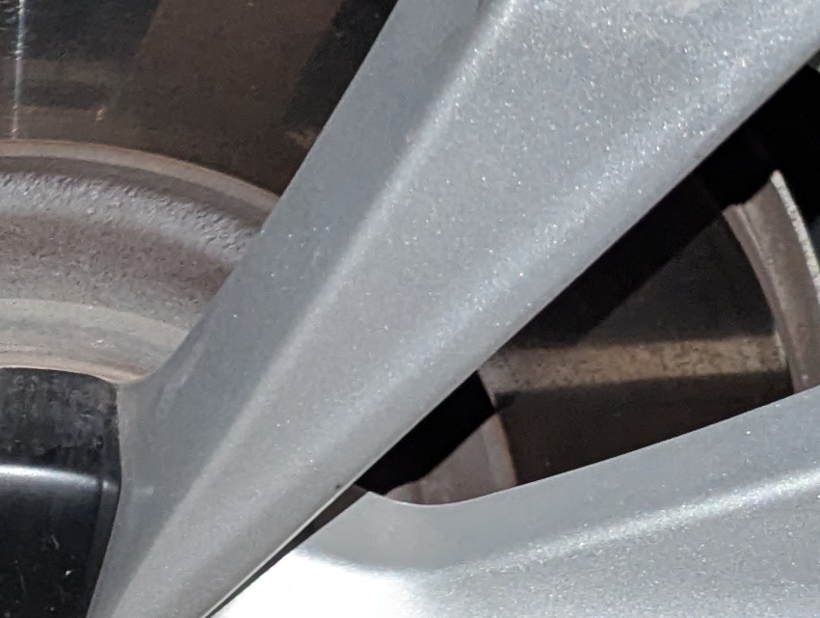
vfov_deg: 12.7
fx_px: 2728
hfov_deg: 14.3
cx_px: -826
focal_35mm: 115
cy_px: 683
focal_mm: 6.81
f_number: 1.85
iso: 977
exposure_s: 1/70.4
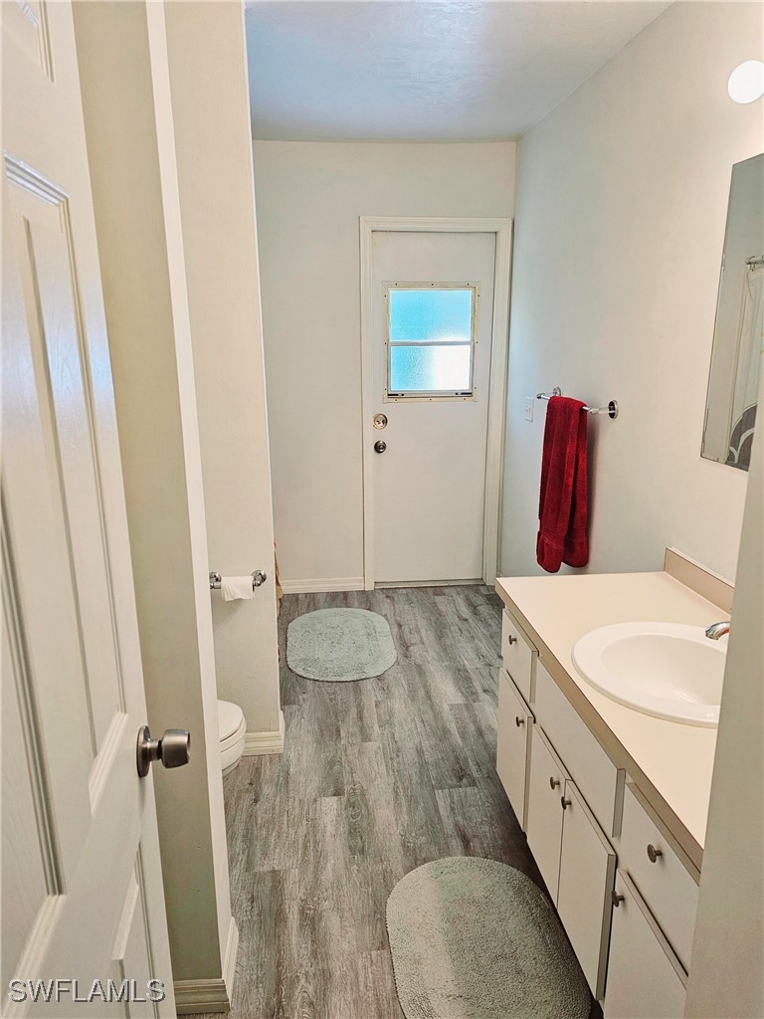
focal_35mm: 23
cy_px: 510
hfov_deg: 58.9
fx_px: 677
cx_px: 382
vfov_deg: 73.9
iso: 320
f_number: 1.7
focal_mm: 6.3
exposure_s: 1/120
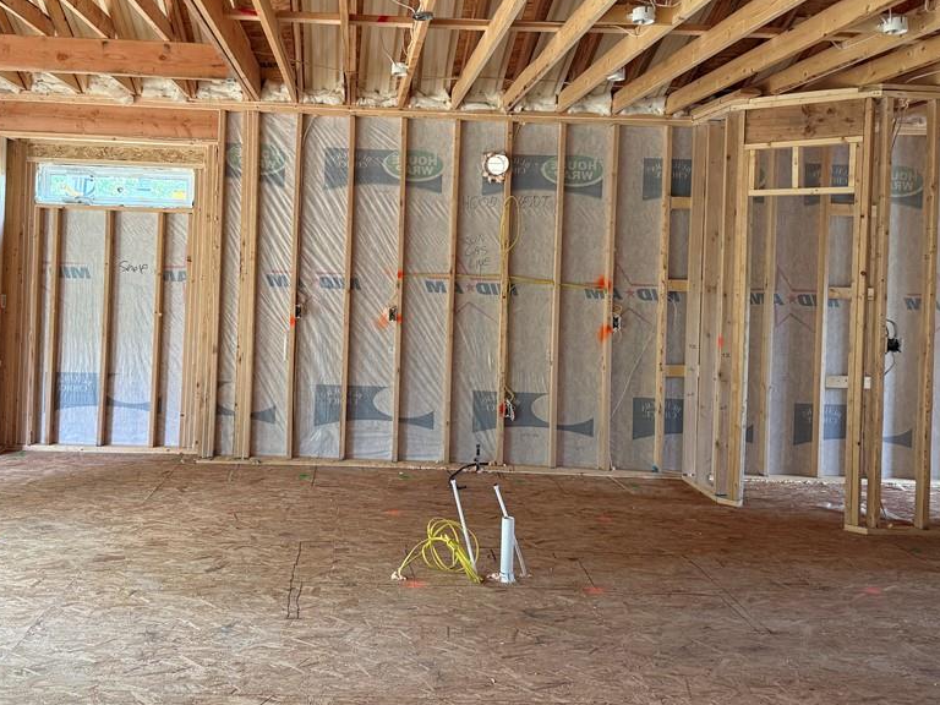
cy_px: 274
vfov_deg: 43.9
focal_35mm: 32
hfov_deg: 56.4
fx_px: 869
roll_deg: -1.4
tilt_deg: +0.8
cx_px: 378
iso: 200
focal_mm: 6.76
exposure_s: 1/60
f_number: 1.78
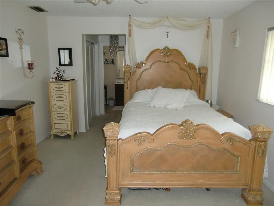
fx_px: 190
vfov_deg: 56.8
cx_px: 137
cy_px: 103
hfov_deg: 71.6
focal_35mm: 24
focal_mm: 4.3
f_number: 3.2
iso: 400
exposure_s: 1/30
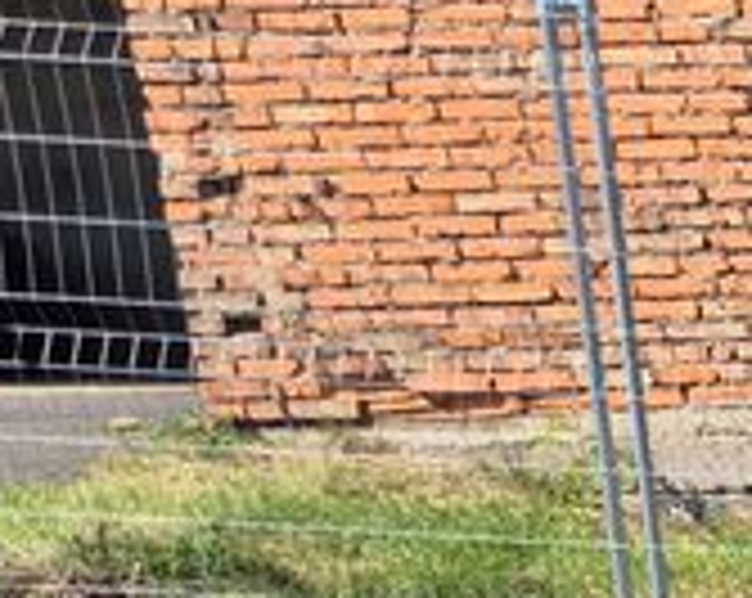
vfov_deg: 10.3
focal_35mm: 138
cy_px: 1200
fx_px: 3066
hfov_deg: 10.7
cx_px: 2094
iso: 25
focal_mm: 5.4
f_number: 1.8
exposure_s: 1/1196
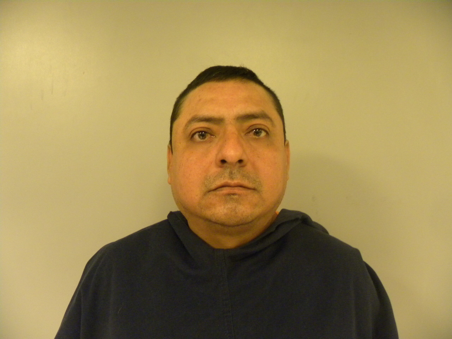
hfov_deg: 67.3
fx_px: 339
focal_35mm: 26
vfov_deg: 53.1
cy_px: 170
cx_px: 226
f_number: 2.8
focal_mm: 4.6
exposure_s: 1/17.8
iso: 400
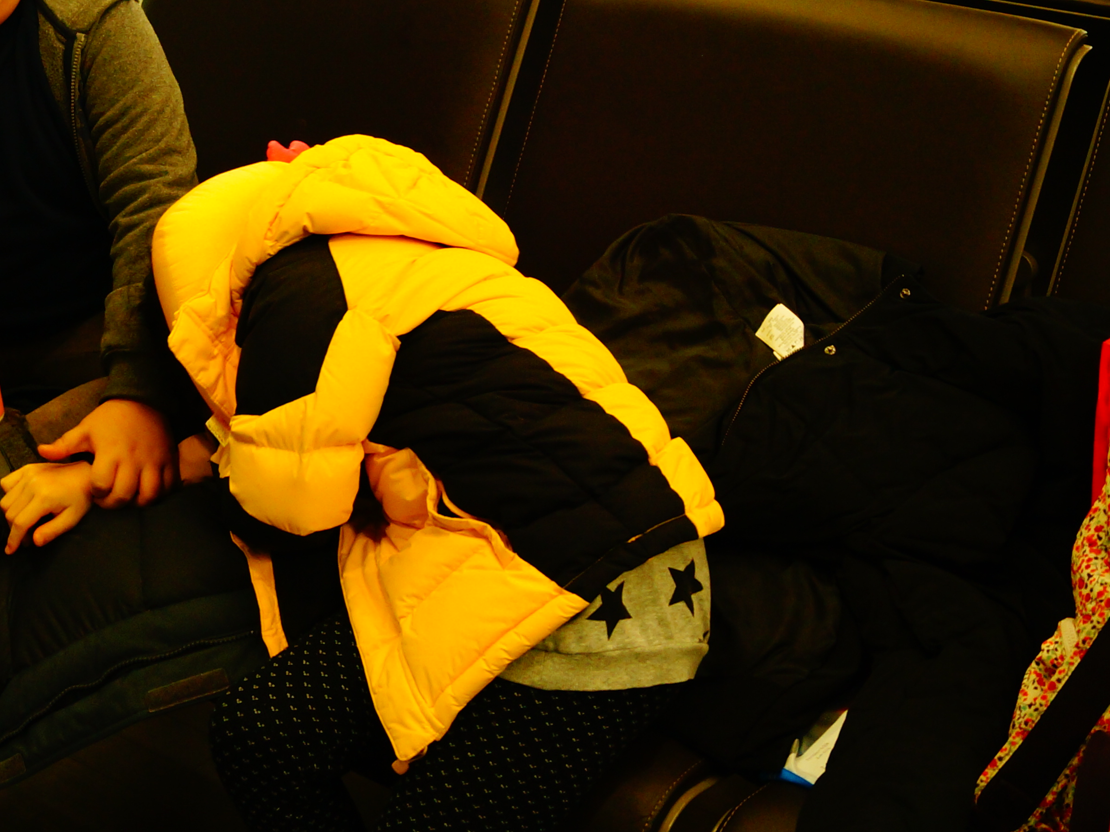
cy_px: 220
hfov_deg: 29.1
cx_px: 202
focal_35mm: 65
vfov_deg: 22.4
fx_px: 2084
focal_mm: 22
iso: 1000
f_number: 4
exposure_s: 1/60
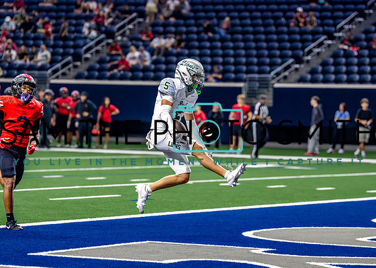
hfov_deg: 11.3
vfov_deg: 8.1
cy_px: 140
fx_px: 1892
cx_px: 186
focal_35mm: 177
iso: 5000
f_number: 2.8
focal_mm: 129
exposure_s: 1/2000
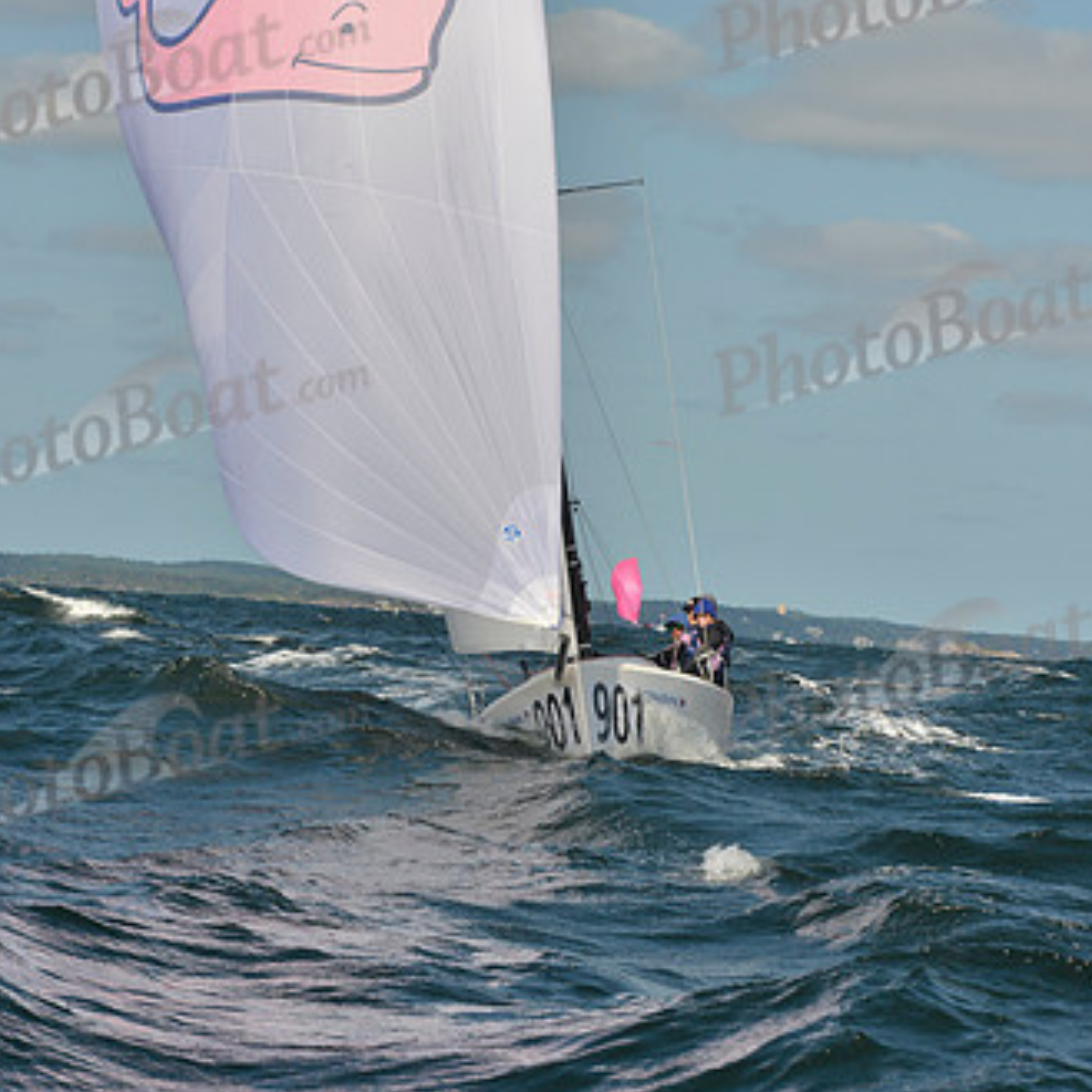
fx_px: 4925
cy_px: 206
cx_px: 543
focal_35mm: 138
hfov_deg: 12.7
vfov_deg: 12.6
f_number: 11
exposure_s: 1/1600
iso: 400
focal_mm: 92
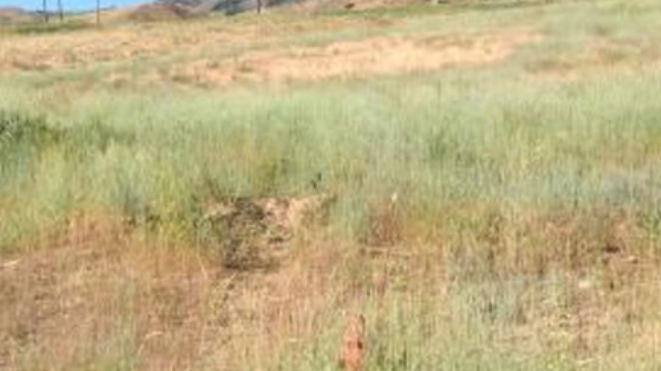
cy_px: 120
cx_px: 94
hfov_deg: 23.2
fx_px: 1577
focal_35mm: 90
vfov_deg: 13.4
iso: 50
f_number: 2.4
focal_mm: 4.28
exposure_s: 1/1346
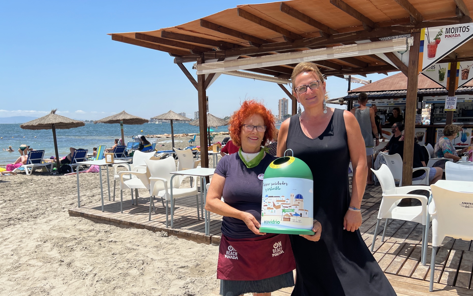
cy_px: 187
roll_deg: +0.9
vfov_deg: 41.5
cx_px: 230
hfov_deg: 62.9
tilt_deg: -10.2
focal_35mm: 30
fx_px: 387
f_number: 1.5
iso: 50
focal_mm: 5.7
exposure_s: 1/4444
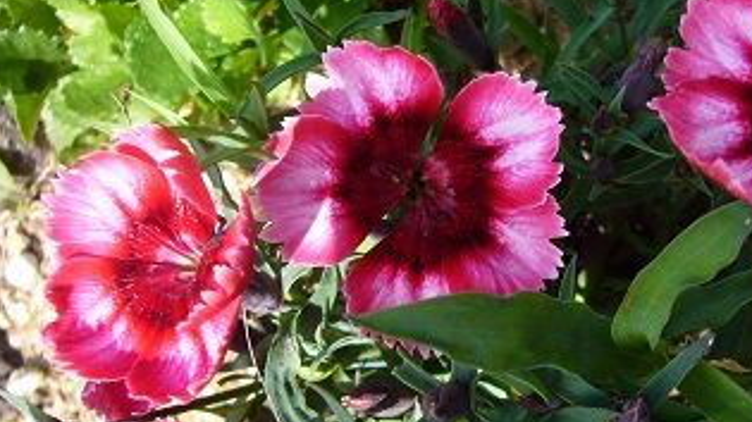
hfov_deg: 48.8
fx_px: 817
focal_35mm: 41
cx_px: 483
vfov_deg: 28.7
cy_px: 290
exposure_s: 1/500
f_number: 2.8
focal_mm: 4.6
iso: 100
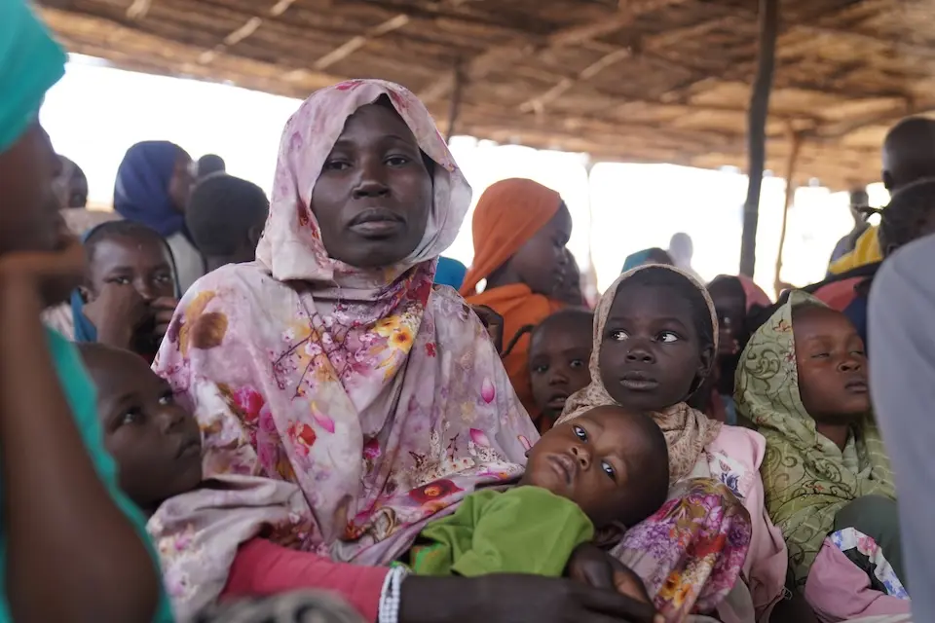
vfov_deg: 31.9
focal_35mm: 42
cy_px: 312
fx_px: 1091
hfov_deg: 46.4
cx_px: 468
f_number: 2.8
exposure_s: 1/320
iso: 320
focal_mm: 42
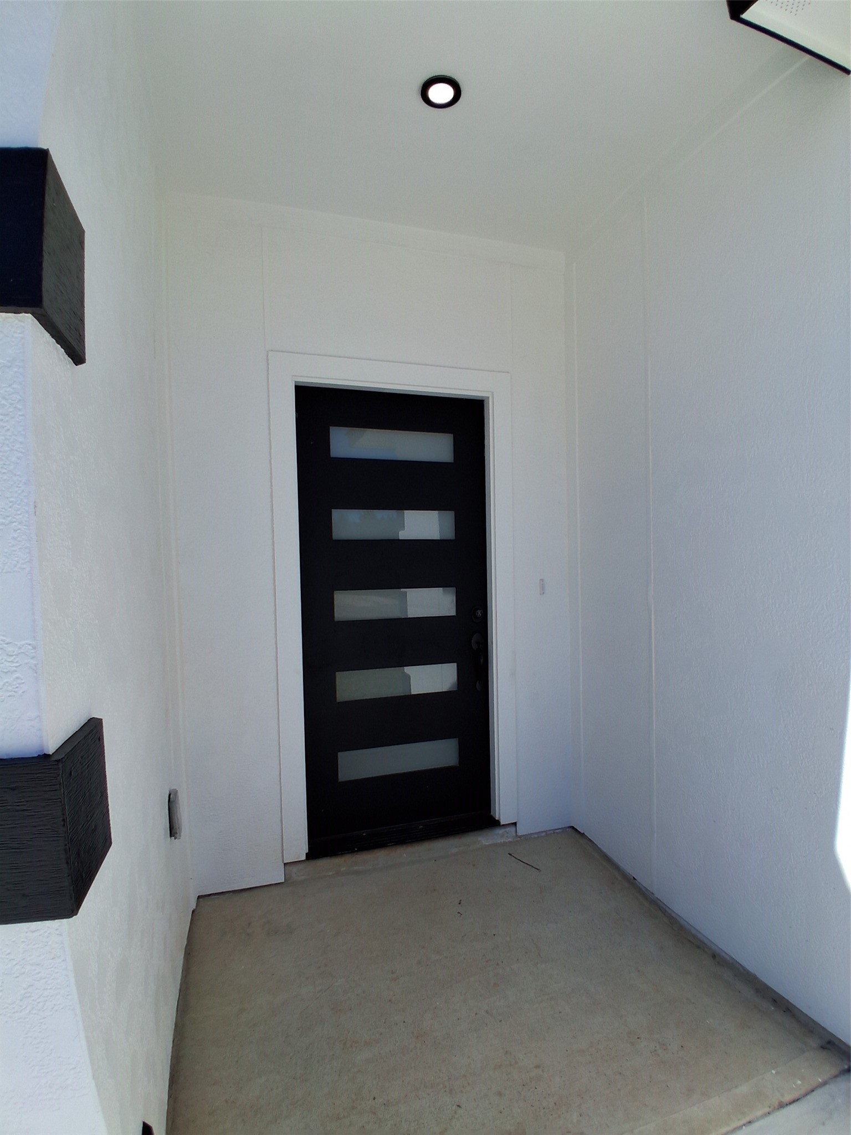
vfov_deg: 91.0
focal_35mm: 17
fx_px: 557
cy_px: 568
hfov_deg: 74.7
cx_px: 426
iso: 50
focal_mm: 1.4
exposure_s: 1/1126
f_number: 2.2
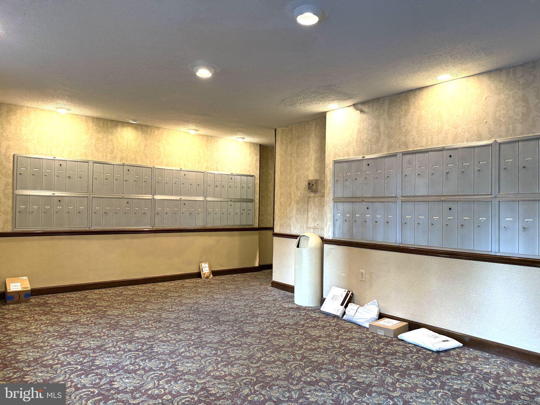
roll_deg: -1.1
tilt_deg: +1.5
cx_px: 270
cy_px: 202
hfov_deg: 71.6
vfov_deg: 56.8
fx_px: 374
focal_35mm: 24
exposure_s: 1/60
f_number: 1.78
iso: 200
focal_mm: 6.76
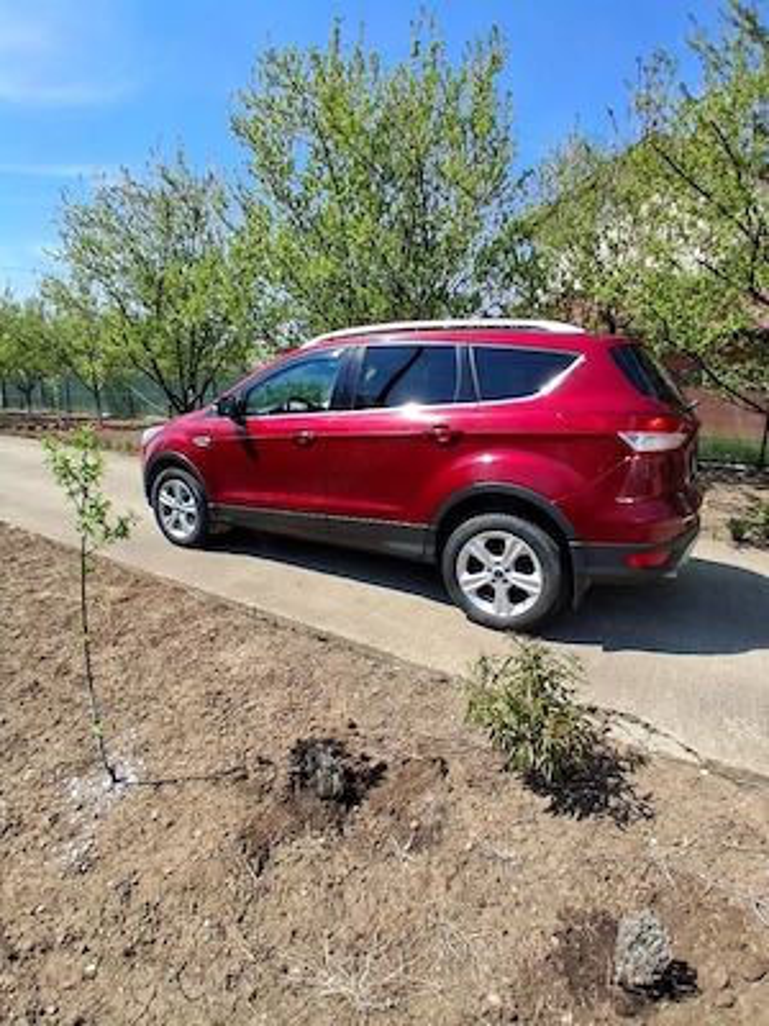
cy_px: 513
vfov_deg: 91.0
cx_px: 384
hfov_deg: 74.7
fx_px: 504
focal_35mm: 17
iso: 50
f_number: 2.2
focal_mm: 1.4
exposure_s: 1/1429
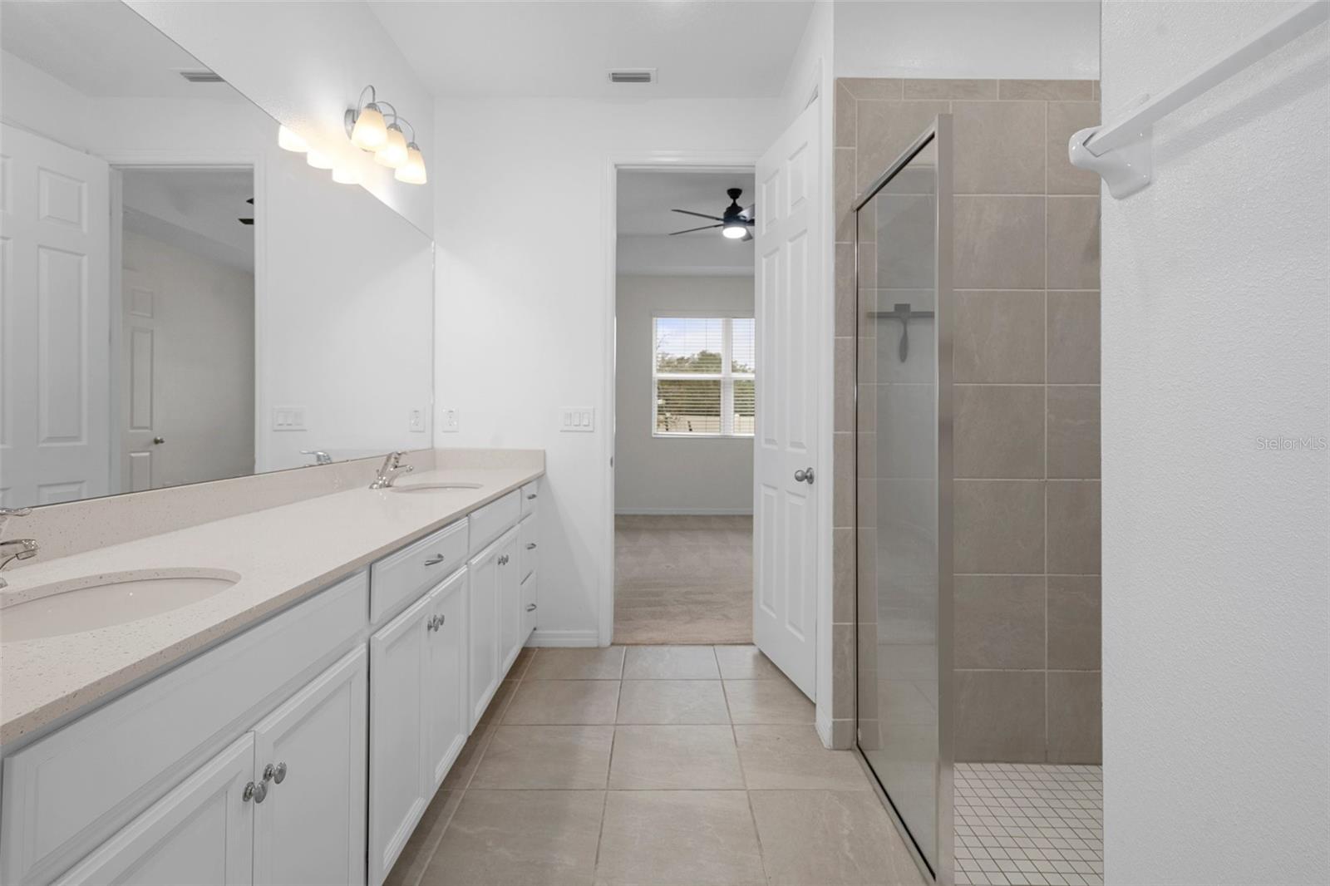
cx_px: 665
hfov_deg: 90.0
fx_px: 665
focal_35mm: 18
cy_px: 443
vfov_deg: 67.4
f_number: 8
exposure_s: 1/5
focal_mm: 18
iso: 320
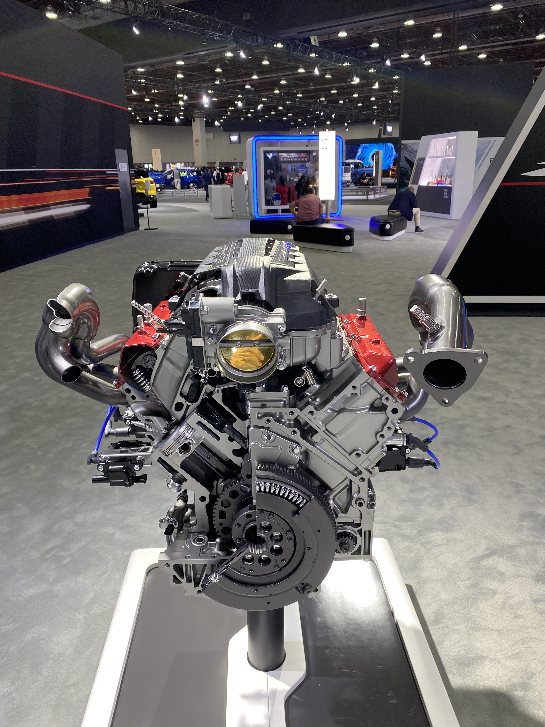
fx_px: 546
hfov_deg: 53.1
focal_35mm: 26
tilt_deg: -18.4
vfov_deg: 67.3
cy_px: 364
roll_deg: +1.1
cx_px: 272
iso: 100
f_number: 1.8
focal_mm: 4.25
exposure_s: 1/118
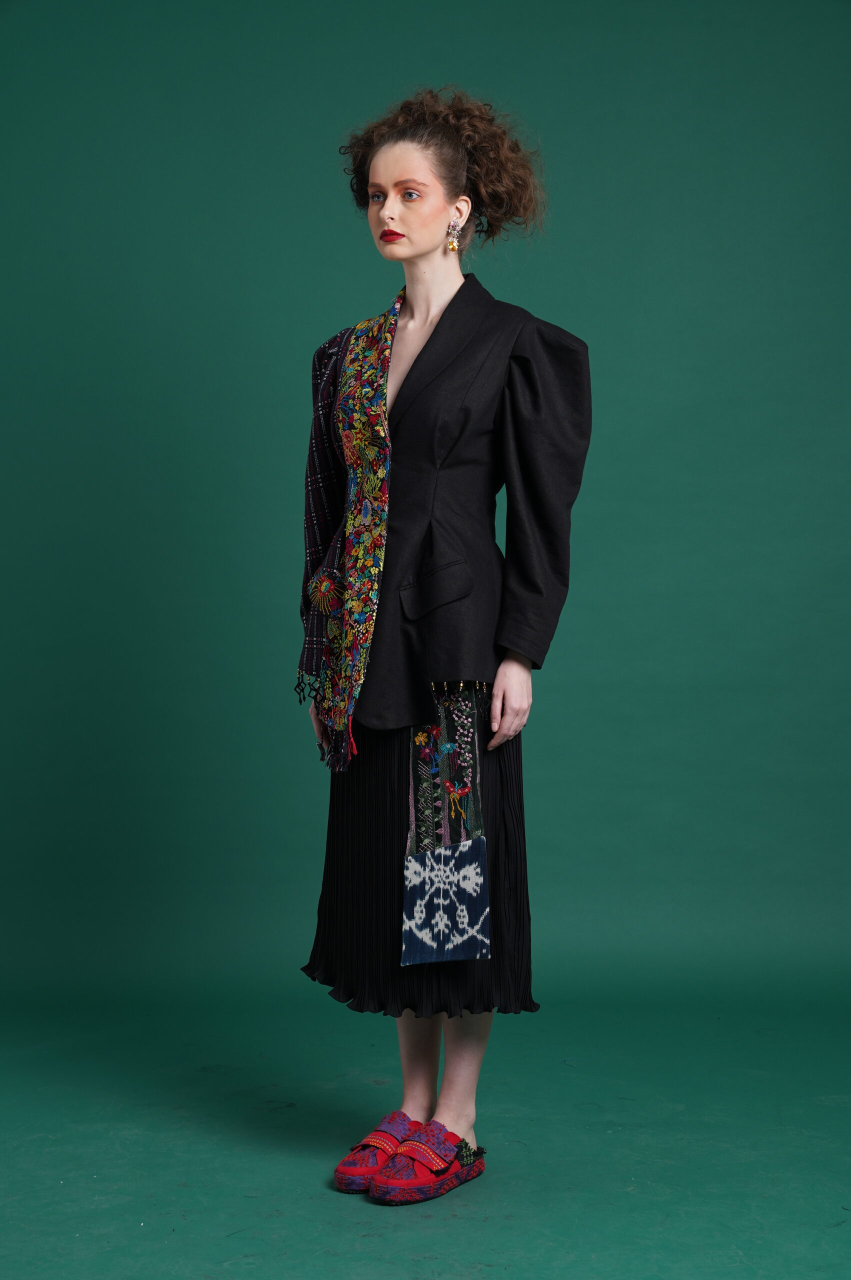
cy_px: 640
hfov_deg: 19.7
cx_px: 426
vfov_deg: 29.3
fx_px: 2451
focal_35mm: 69
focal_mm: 69
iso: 200
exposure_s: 1/125
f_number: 9
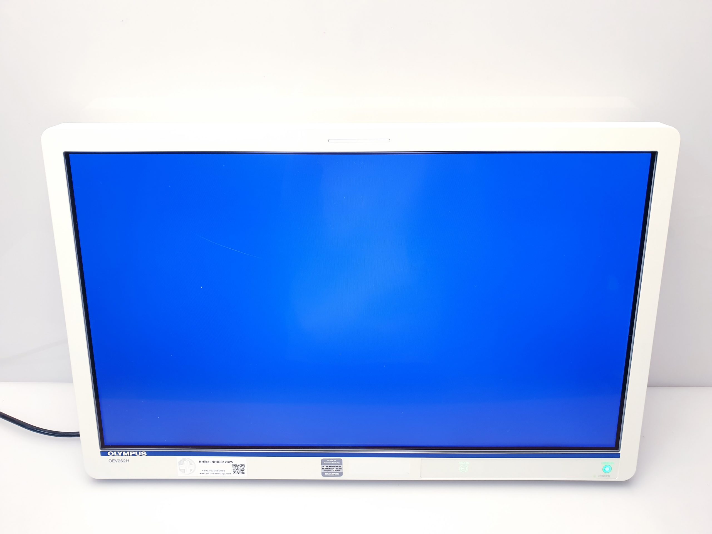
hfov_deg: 67.3
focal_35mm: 26
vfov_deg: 53.1
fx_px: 535
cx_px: 356
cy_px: 267
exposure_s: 1/50
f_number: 2.4
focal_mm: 4.3
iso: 80
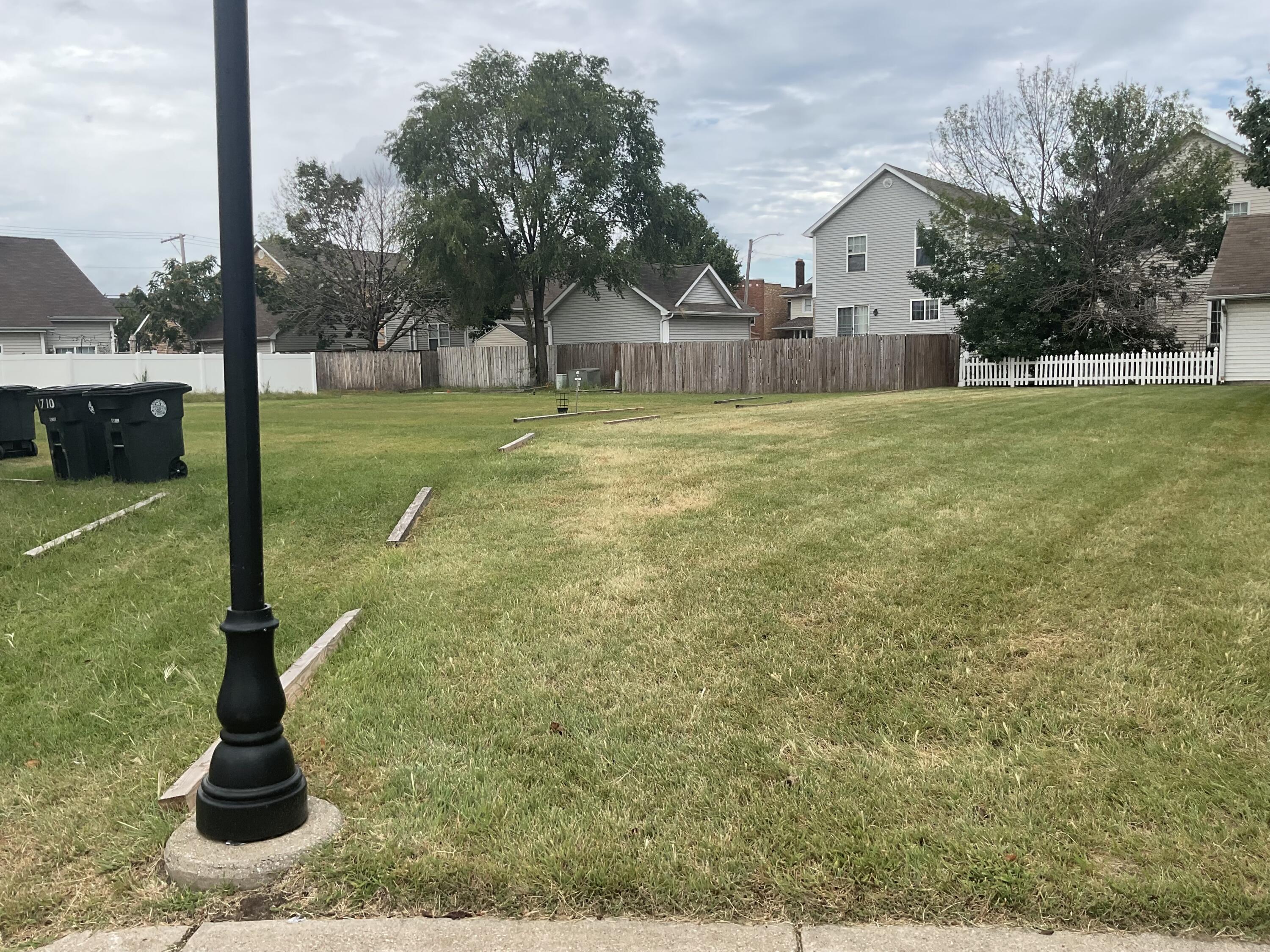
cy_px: 476
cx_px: 635
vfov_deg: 48.2
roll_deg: +1.3
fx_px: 1064
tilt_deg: -7.4
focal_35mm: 29
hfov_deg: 61.7
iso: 16
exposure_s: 1/842
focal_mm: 3
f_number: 1.8
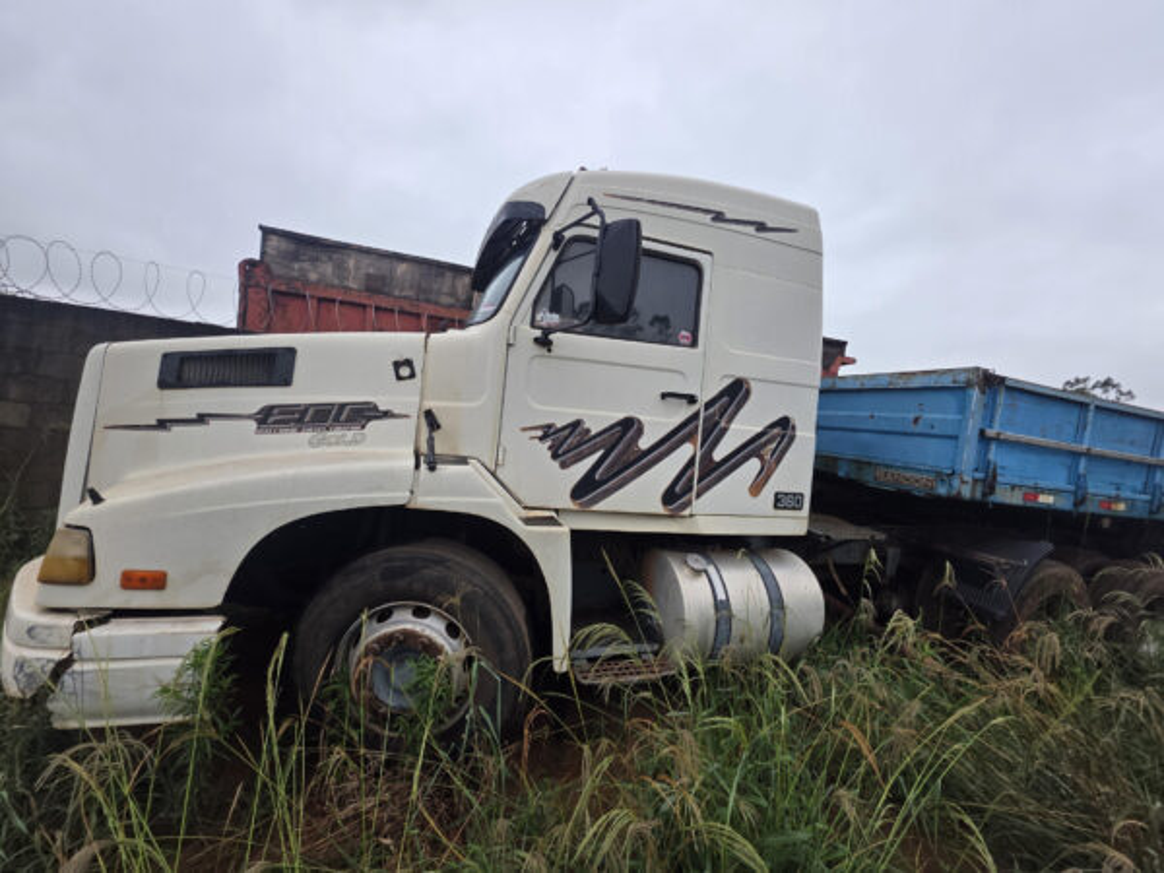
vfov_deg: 89.9
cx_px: 582
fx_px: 437
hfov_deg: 106.2
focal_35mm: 13
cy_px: 436
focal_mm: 2.2
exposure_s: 1/369
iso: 40
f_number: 1.9
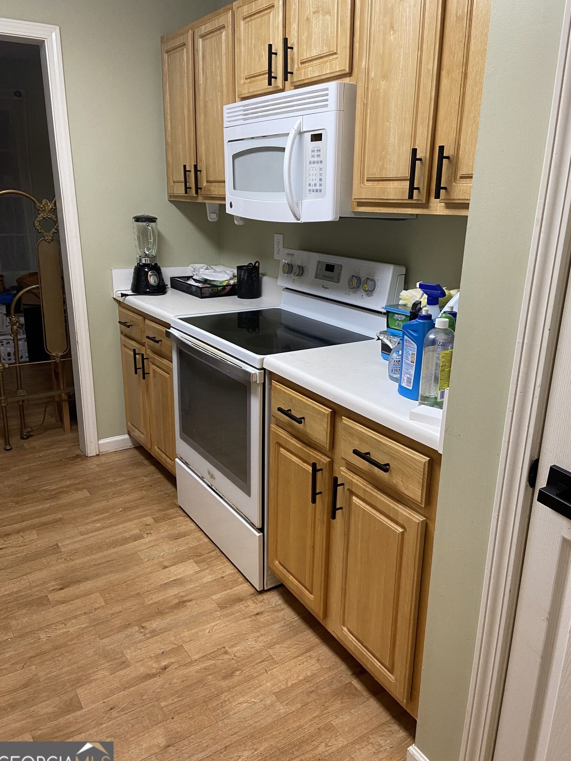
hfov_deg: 51.3
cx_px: 292
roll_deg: -1.0
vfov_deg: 65.3
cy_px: 386
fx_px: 594
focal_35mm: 27
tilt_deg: -16.8
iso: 125
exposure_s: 1/60
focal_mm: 4.25
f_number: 1.8
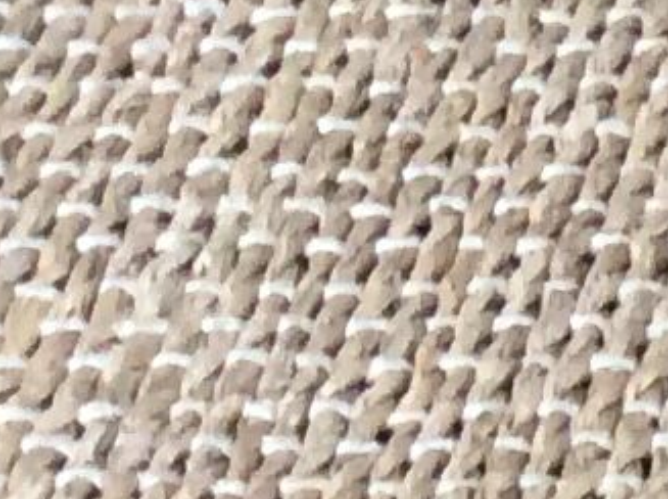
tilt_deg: -50.2
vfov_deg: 5.5
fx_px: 4893
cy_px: 1407
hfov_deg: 6.5
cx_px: 2507
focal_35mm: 254
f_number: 2.4
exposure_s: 1/25
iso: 125
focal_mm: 3.3
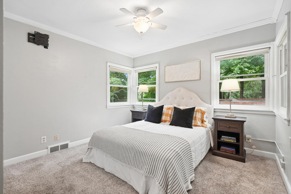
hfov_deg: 96.7
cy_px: 97
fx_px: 129
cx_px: 146
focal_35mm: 16
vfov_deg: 73.7
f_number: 4
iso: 400
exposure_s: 1/30
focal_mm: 16
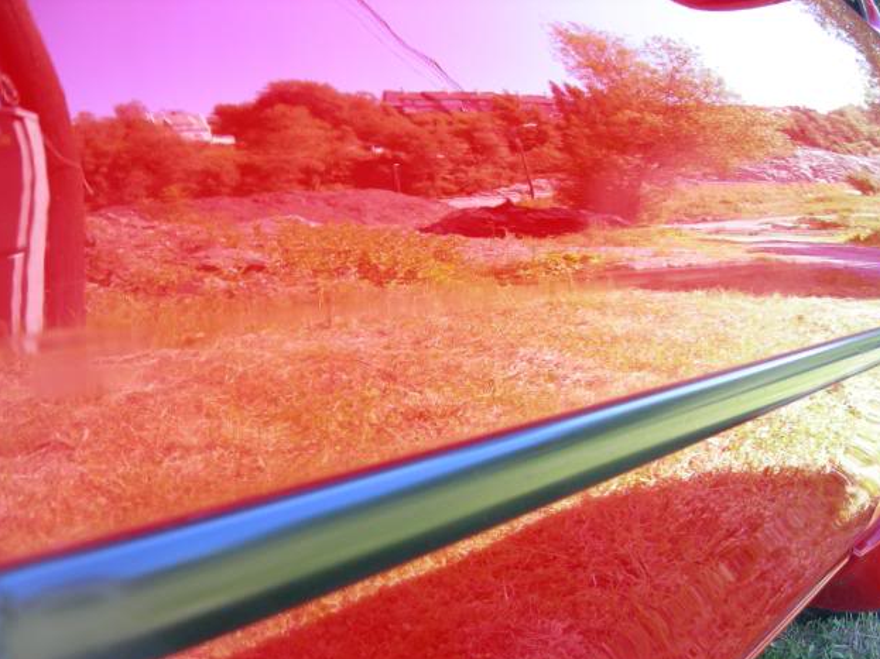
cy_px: 337
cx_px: 448
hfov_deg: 50.1
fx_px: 940
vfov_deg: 38.7
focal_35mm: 37
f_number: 3
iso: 64
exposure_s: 1/55.6
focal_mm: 7.5
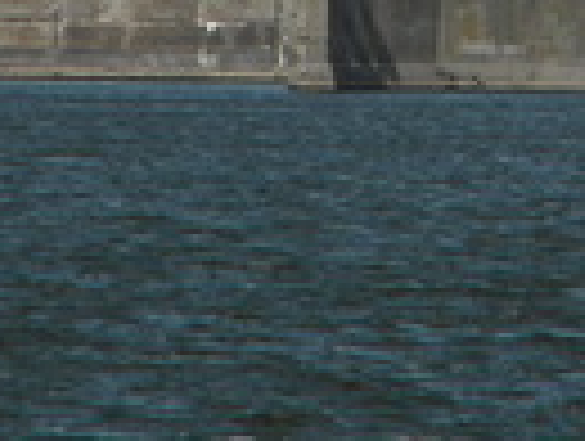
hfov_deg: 1.2
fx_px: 26937
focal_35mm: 1591
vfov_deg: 0.9
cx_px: 436
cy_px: -200
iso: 80
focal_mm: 75
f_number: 5.4
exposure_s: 1/737
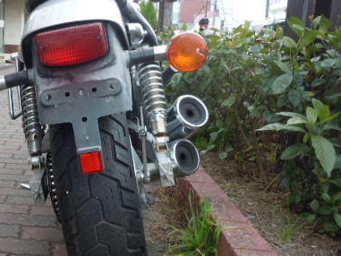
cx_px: 74
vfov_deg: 30.9
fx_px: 463
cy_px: 130
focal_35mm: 47
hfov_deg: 39.0
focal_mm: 5
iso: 160
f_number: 3.7
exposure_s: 1/60
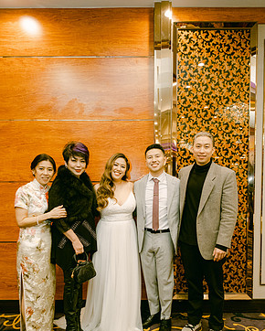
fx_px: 274
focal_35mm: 28
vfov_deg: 61.7
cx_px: 136
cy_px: 198
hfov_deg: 51.6
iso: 800
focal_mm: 16
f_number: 2.8
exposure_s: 1/125
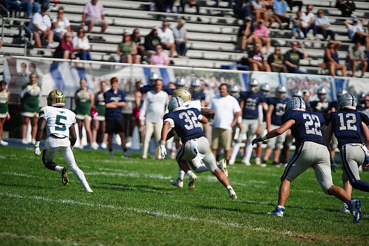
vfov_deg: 5.0
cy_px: 123
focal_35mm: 274
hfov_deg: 7.5
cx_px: 184
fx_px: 2809
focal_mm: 274
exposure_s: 1/6400
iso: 400
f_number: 2.8
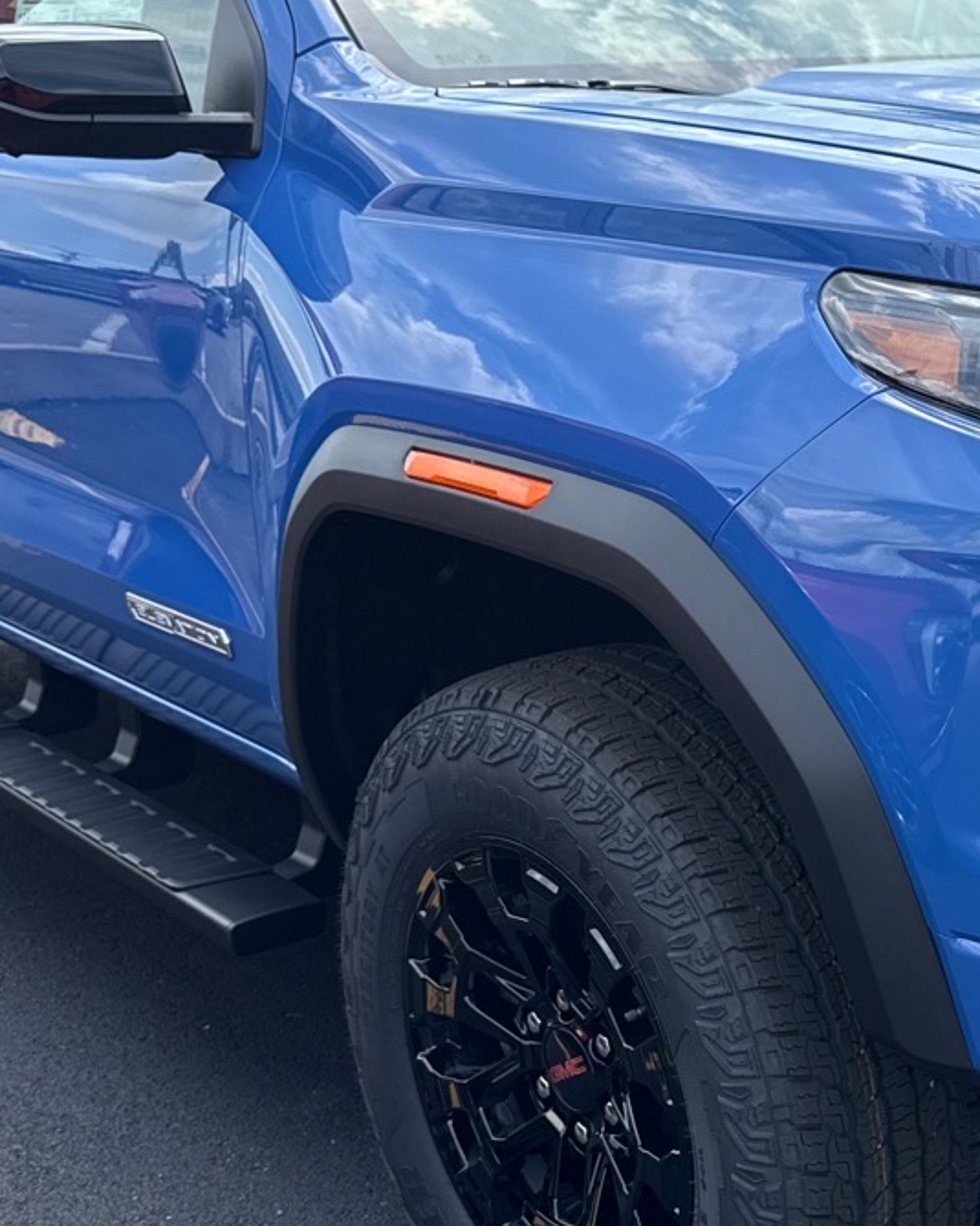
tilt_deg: -15.6
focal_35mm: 56
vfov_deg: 33.6
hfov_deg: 26.3
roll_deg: +0.8
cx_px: 866
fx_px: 2031
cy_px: 663
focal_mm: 6.76
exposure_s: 1/1727
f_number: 1.78
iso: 80
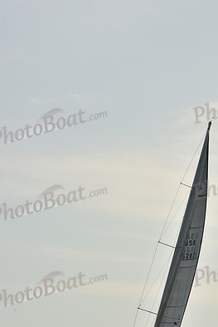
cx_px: 150
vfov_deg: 19.7
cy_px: 234
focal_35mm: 103
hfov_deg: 13.3
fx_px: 935
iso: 250
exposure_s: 1/800
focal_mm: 70
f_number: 11
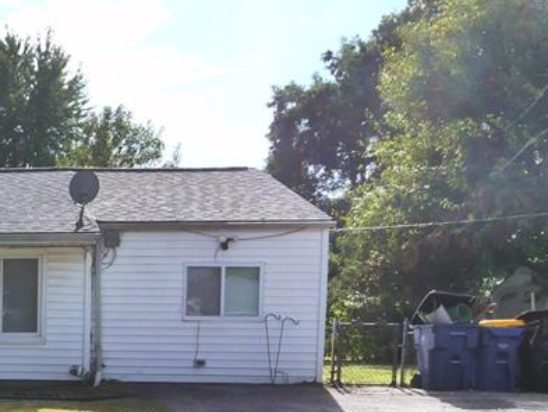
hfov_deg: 31.6
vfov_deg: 27.0
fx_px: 823
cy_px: 374
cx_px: -89
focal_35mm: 52
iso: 800
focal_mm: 10
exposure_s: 1/200
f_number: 6.3
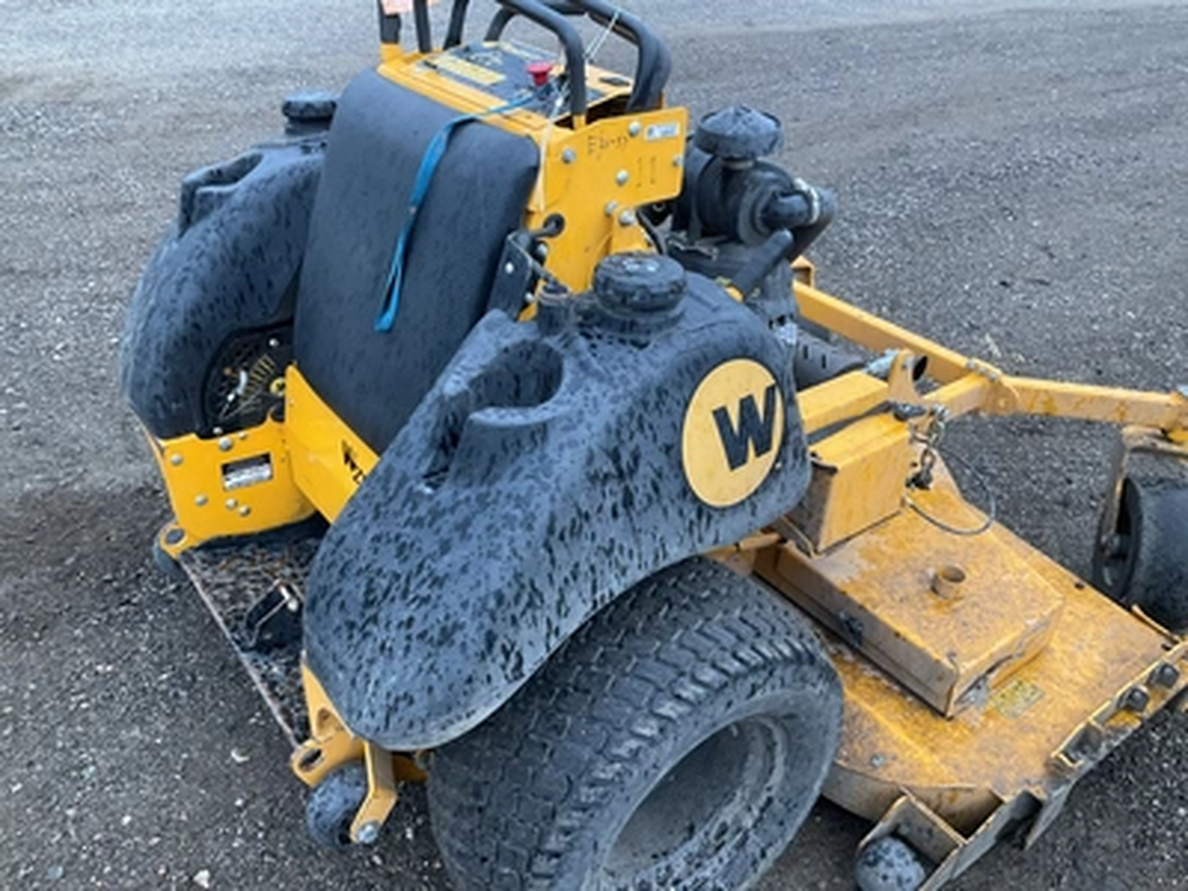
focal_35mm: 29
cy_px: 446
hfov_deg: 61.7
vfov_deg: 48.2
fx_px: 995
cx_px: 594
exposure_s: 1/85
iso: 64
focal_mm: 3
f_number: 1.8
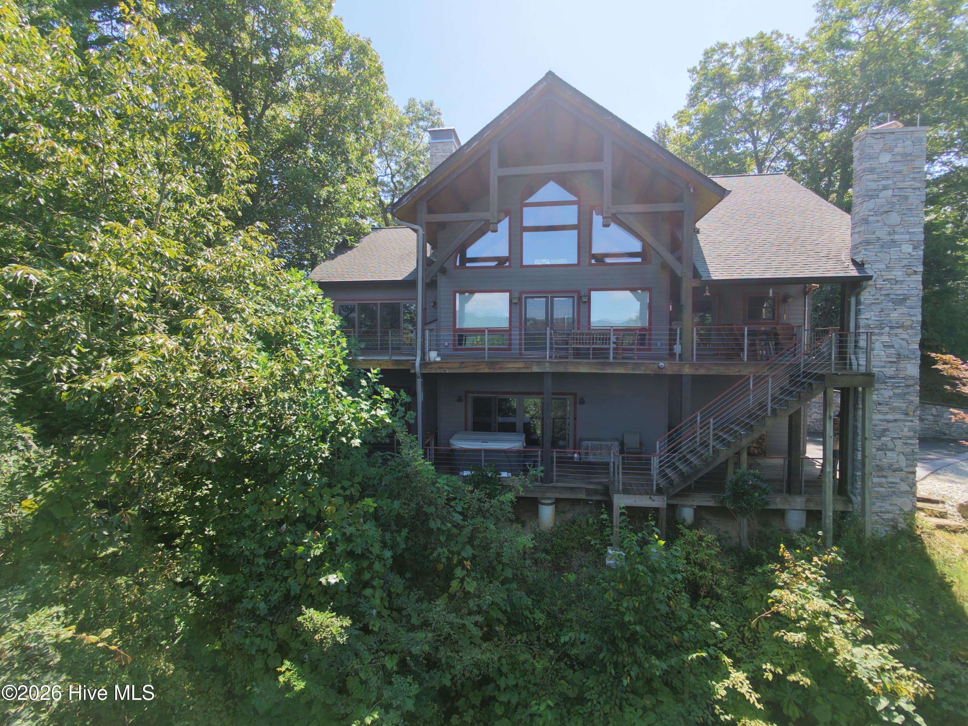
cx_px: 484
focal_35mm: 16
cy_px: 363
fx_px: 447
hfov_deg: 94.5
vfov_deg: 78.1
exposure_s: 1/180
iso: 100
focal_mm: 3.05
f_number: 2.2
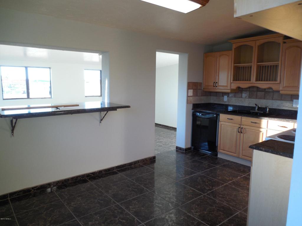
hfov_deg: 69.4
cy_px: 113
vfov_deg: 54.9
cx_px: 151
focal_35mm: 25
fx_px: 218
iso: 125
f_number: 3.3
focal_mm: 4.5
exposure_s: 1/30
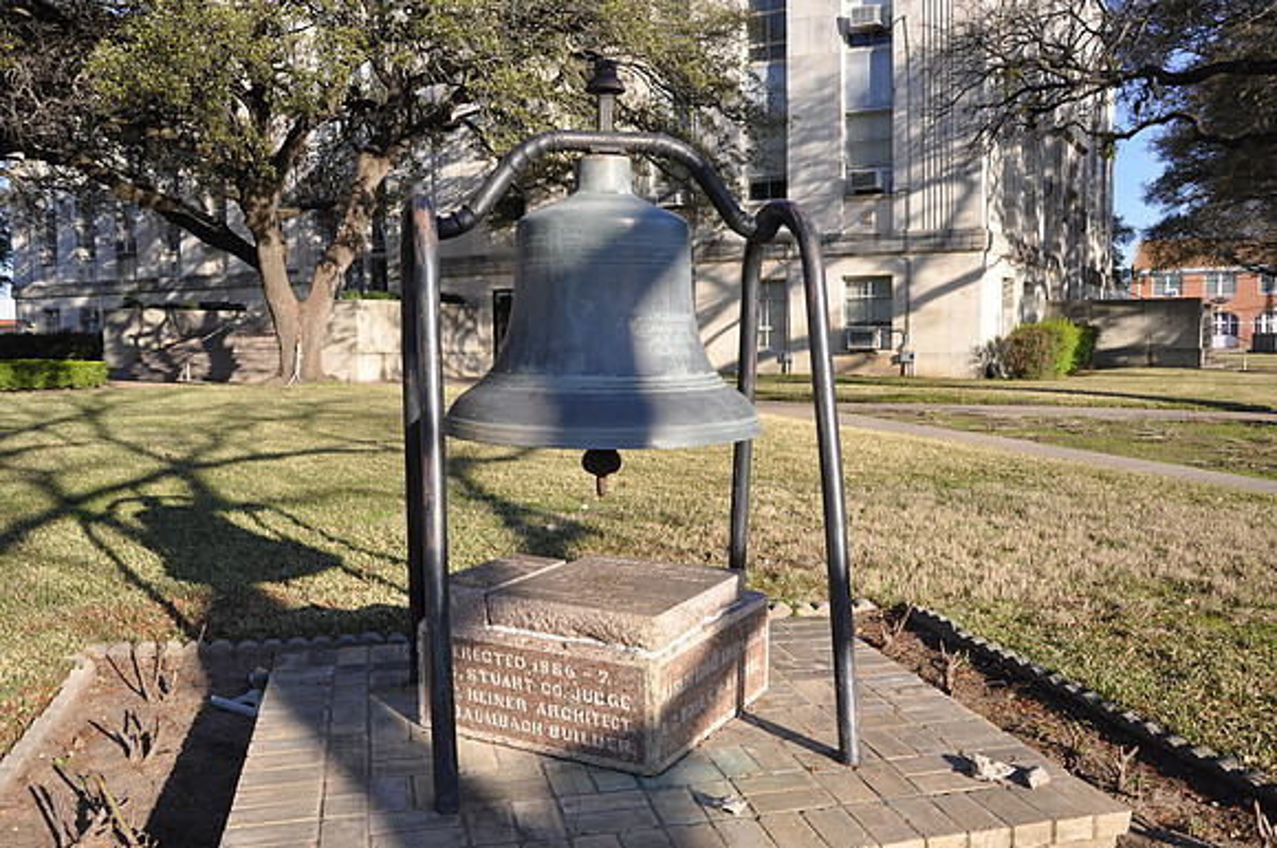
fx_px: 1116
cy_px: 424
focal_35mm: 32
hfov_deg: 59.6
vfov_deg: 41.6
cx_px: 638
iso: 200
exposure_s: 1/125
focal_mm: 21
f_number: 5.6
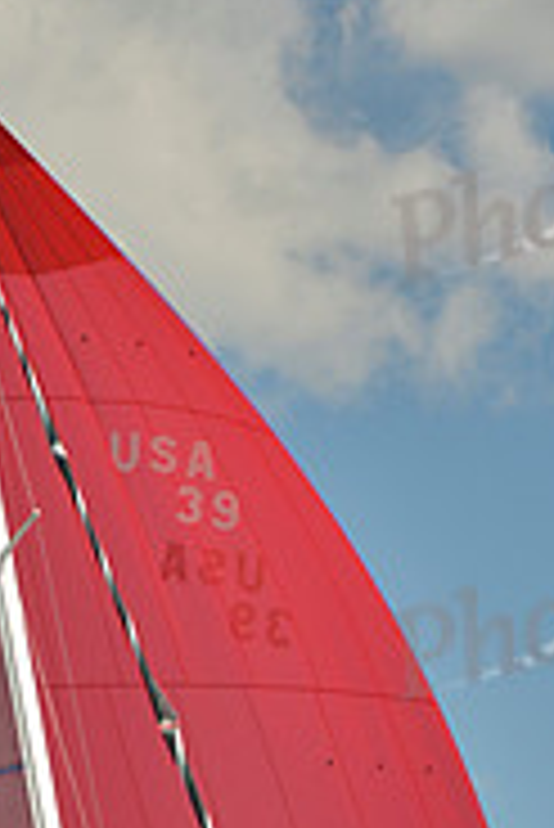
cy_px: 882
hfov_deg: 5.8
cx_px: 160
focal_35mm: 236
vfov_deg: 8.7
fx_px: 5437
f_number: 6.3
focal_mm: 75
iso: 200
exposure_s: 1/800
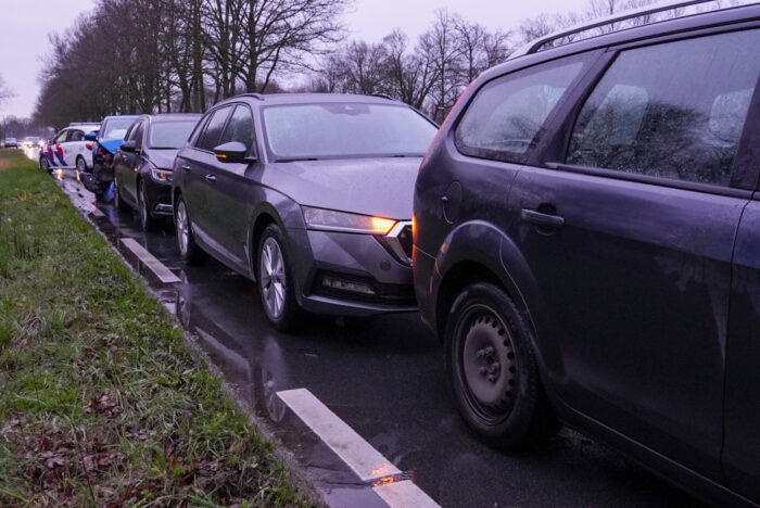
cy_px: 254
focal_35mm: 36
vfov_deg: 36.9
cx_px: 380
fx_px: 761
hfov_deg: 53.1
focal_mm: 24
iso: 4000
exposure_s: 1/125
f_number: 6.3
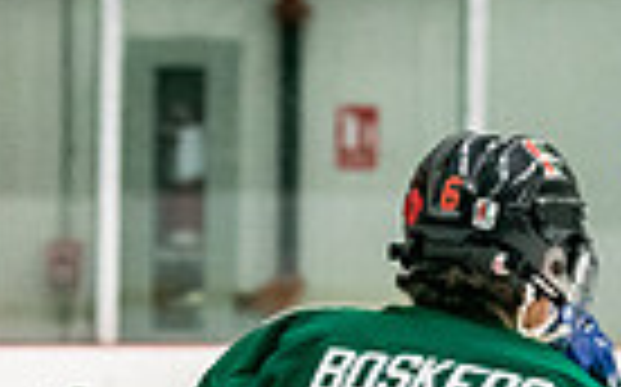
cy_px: 1134
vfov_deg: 2.6
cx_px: 500
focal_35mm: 506
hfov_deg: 4.2
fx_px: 8557
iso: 3200
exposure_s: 1/800
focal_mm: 80
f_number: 2.8
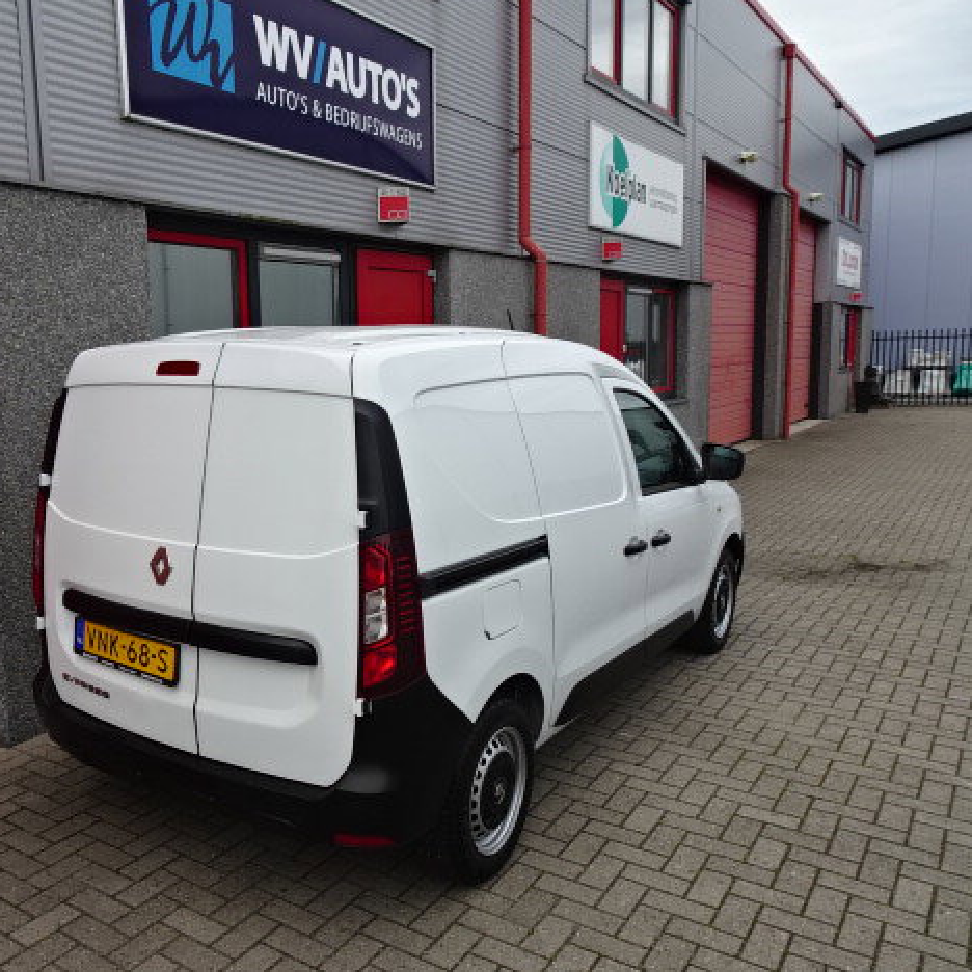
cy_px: 492
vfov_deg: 55.6
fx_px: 921
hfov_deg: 54.5
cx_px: 326
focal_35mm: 29
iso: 80
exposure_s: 1/500
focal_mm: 4.25
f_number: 3.5
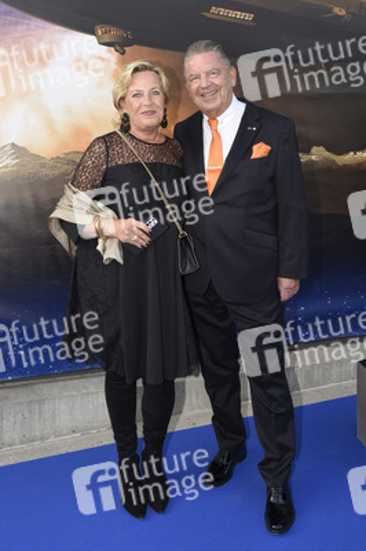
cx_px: 183
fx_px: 474
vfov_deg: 60.3
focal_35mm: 31
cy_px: 276
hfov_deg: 42.3
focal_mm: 31
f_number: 8
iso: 640
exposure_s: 1/160
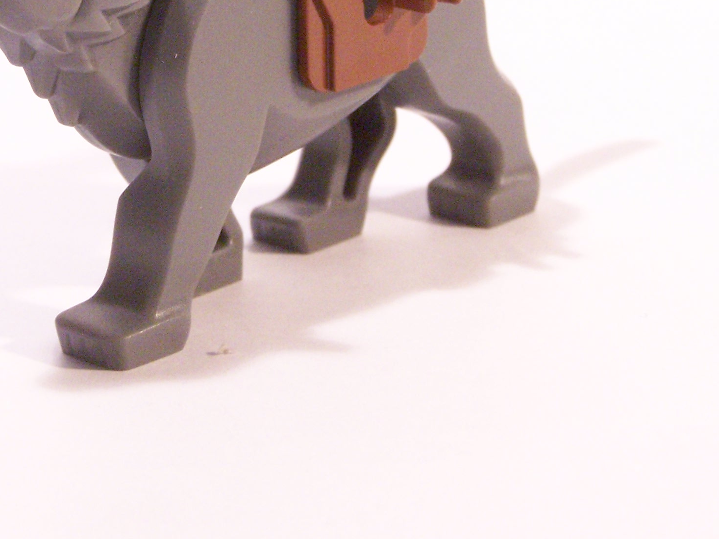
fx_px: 2991
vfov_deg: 10.3
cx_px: 215
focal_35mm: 144
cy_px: 67
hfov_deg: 13.7
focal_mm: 13.7
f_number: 3.6
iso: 400
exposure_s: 1/30
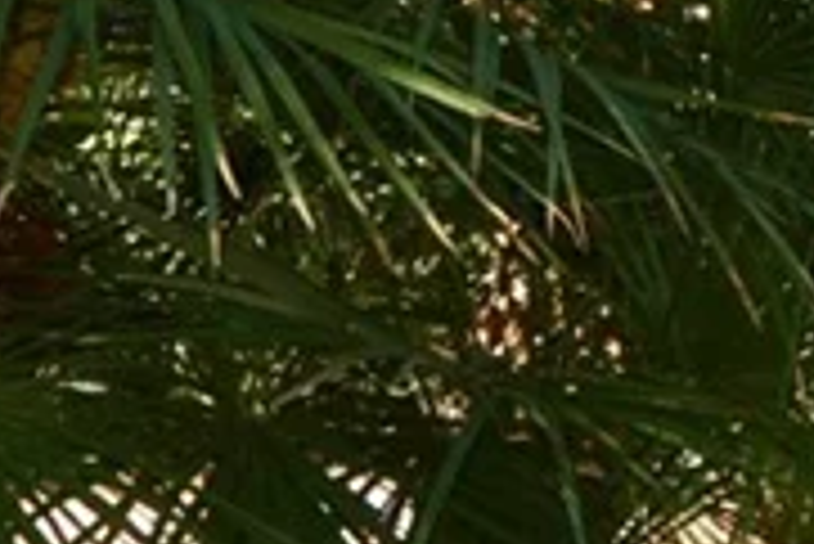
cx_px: 2051
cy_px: 29
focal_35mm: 102
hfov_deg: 13.4
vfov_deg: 13.3
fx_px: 2308
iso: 160
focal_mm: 6.7
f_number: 5.6
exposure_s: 1/250
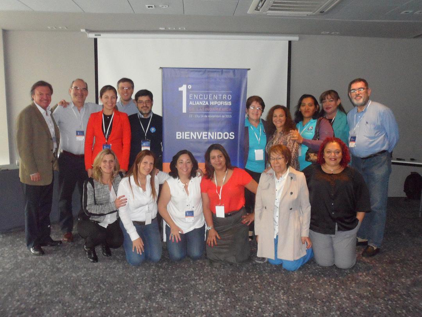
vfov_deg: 46.8
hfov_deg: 60.0
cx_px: 211
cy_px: 158
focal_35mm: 30
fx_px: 366
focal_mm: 5.7
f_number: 3.5
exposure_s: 1/45
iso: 640
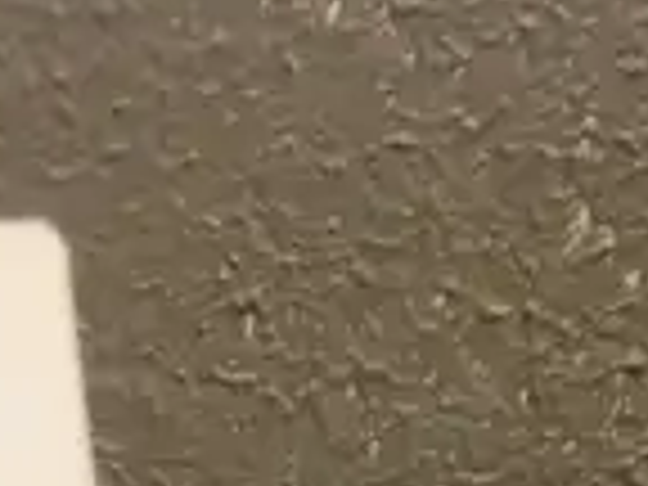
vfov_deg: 5.8
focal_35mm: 206
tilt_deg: -48.5
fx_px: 3856
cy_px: 2178
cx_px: -932
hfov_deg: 8.7
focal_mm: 4.15
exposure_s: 1/17
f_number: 2.2
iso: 32
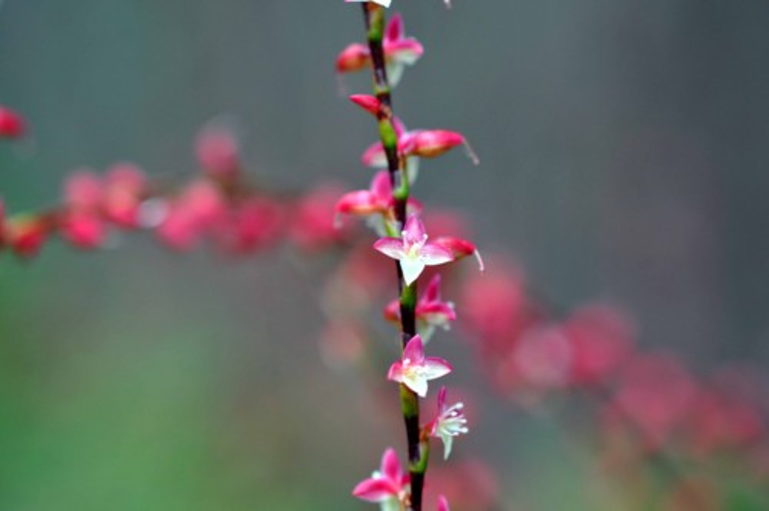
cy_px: 256
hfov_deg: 33.4
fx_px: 1280
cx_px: 384
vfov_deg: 22.6
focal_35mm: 60
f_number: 5
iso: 400
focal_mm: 40
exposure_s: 1/100
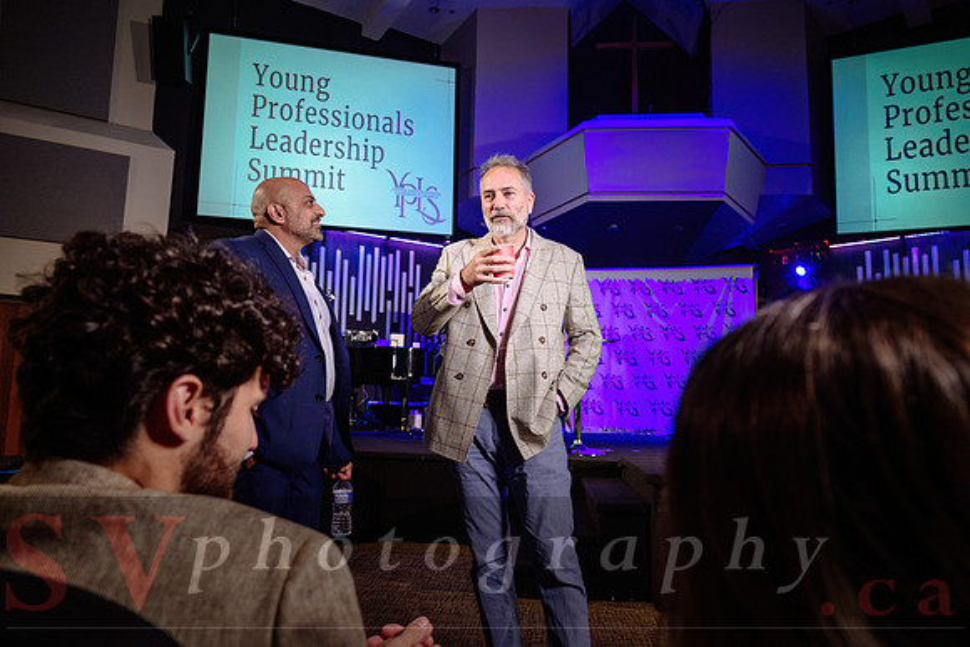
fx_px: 647
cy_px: 324
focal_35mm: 24
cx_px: 485
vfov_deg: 53.2
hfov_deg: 73.7
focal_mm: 24
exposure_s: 1/160
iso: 1600
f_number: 5
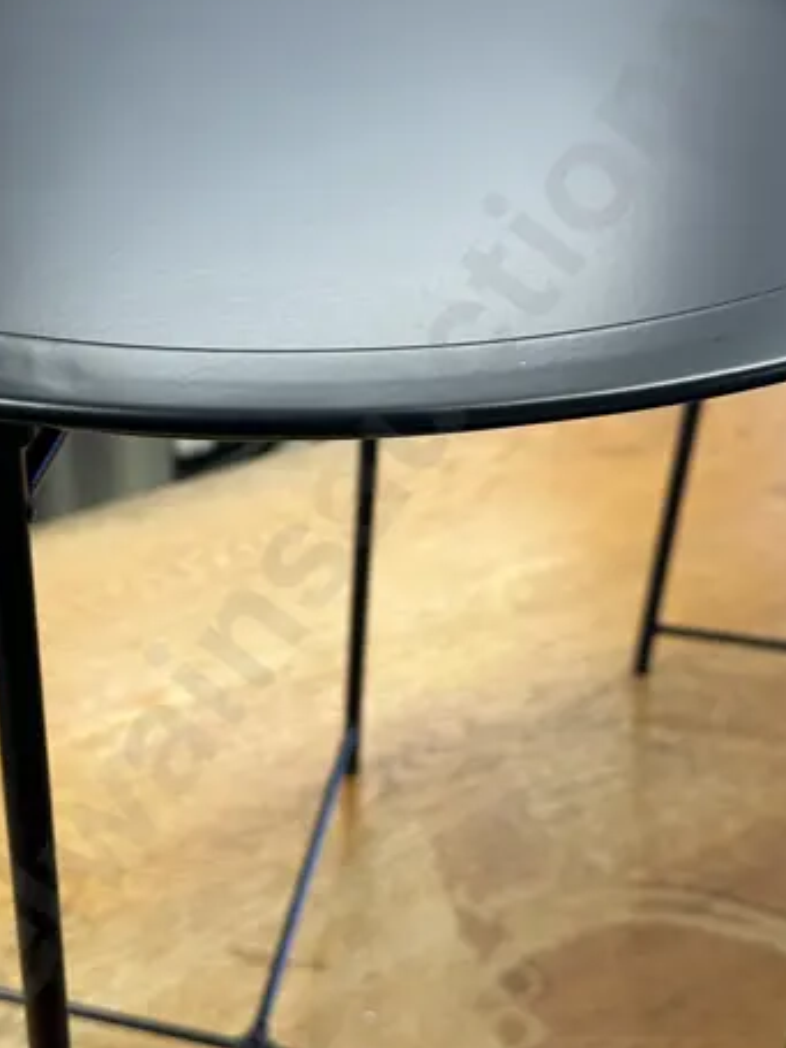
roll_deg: -1.9
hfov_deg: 26.9
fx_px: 1636
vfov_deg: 35.5
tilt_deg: -36.5
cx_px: 286
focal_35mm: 54
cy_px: 590
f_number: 1.78
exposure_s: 1/50
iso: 125
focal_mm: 6.86
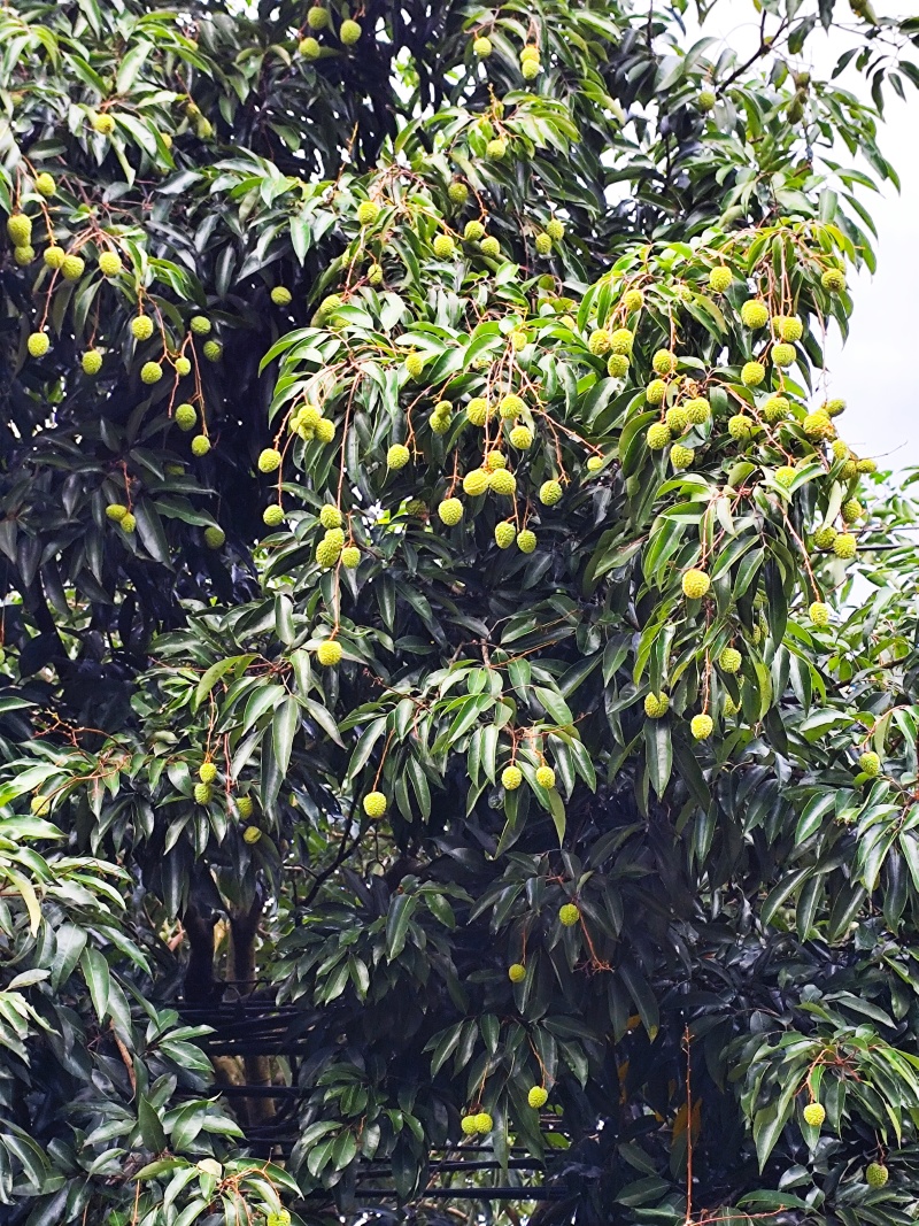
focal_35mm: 93
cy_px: 613
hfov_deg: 15.9
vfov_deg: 21.1
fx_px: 3293
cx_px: 460
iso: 50
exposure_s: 1/50
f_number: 1.65
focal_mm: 6.19
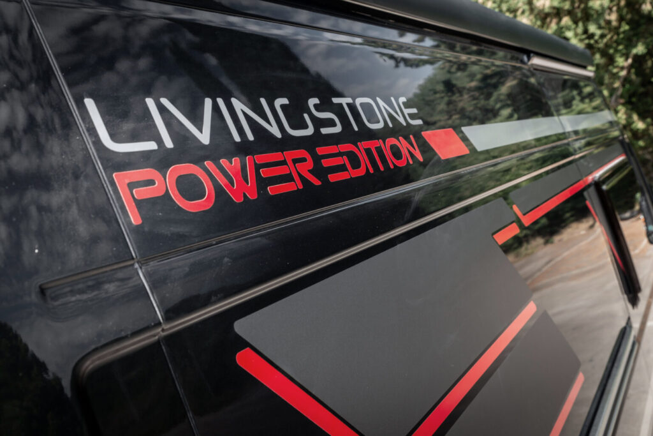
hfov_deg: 50.7
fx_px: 689
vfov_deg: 35.1
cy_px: 218
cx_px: 326
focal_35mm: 38
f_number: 7.1
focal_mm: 38
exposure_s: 1/60
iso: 100
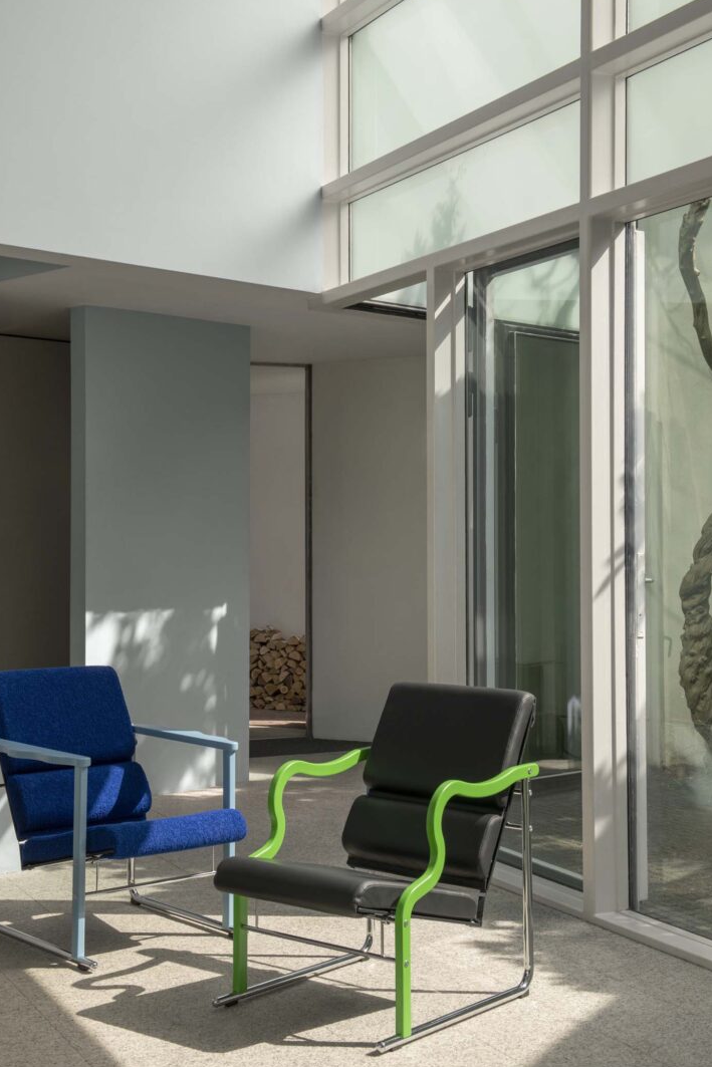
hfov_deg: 25.5
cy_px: 517
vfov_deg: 37.5
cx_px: 309
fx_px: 1572
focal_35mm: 53
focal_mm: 44
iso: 400
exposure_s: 1/400
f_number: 8
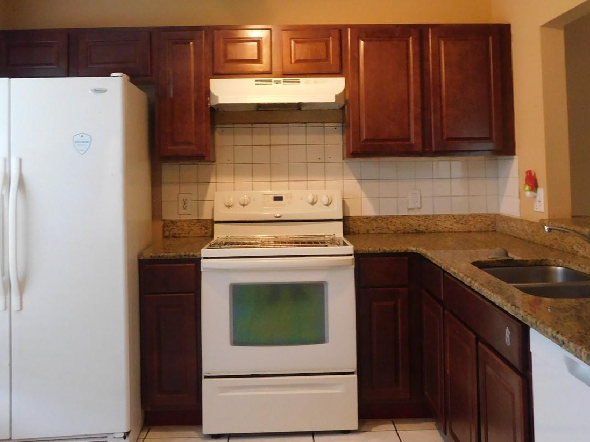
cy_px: 141
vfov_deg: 40.1
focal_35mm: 35
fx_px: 597
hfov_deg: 52.6
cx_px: 303
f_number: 3
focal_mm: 4.1
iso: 400
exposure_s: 1/30
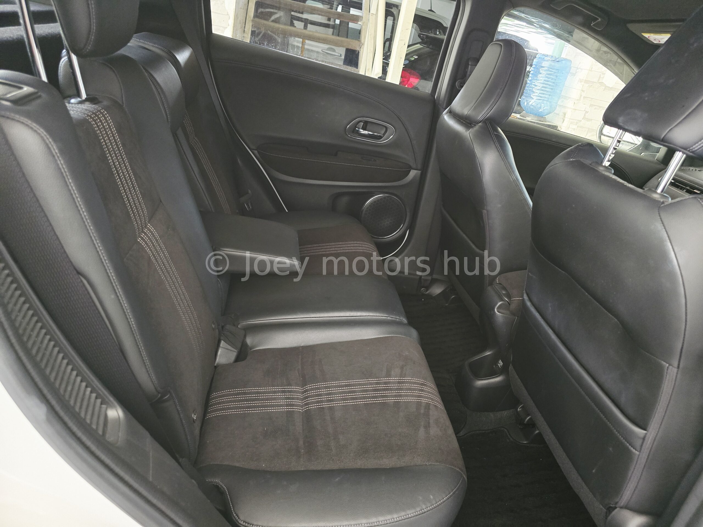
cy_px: 264
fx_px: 467
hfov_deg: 73.9
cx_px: 352
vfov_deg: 58.9
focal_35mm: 23
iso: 1600
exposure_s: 1/60
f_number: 1.7
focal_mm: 6.3
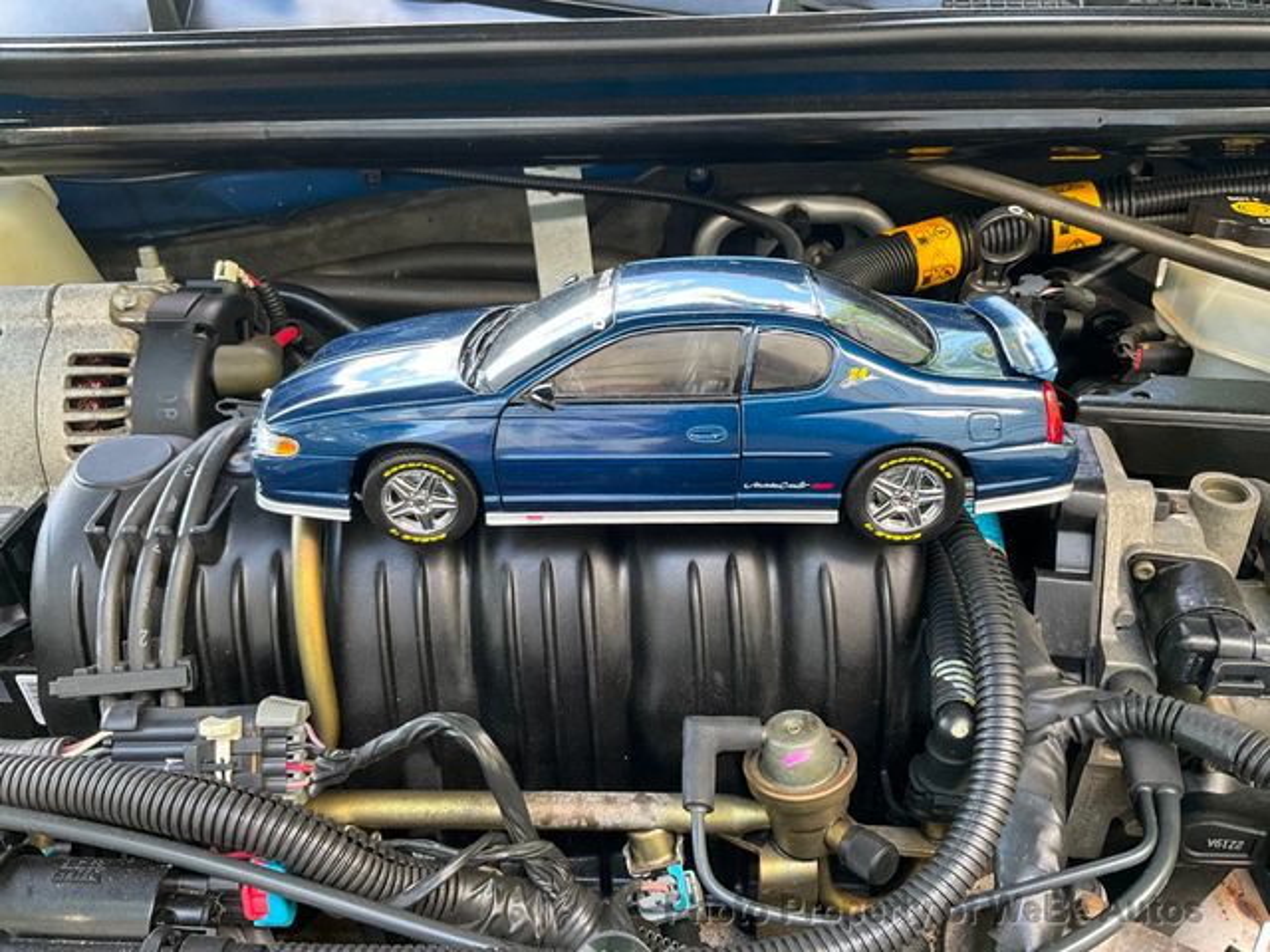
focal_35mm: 29
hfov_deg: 61.7
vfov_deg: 48.2
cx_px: 635
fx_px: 1064
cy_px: 476
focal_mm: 3
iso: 80
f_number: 1.8
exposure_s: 1/60
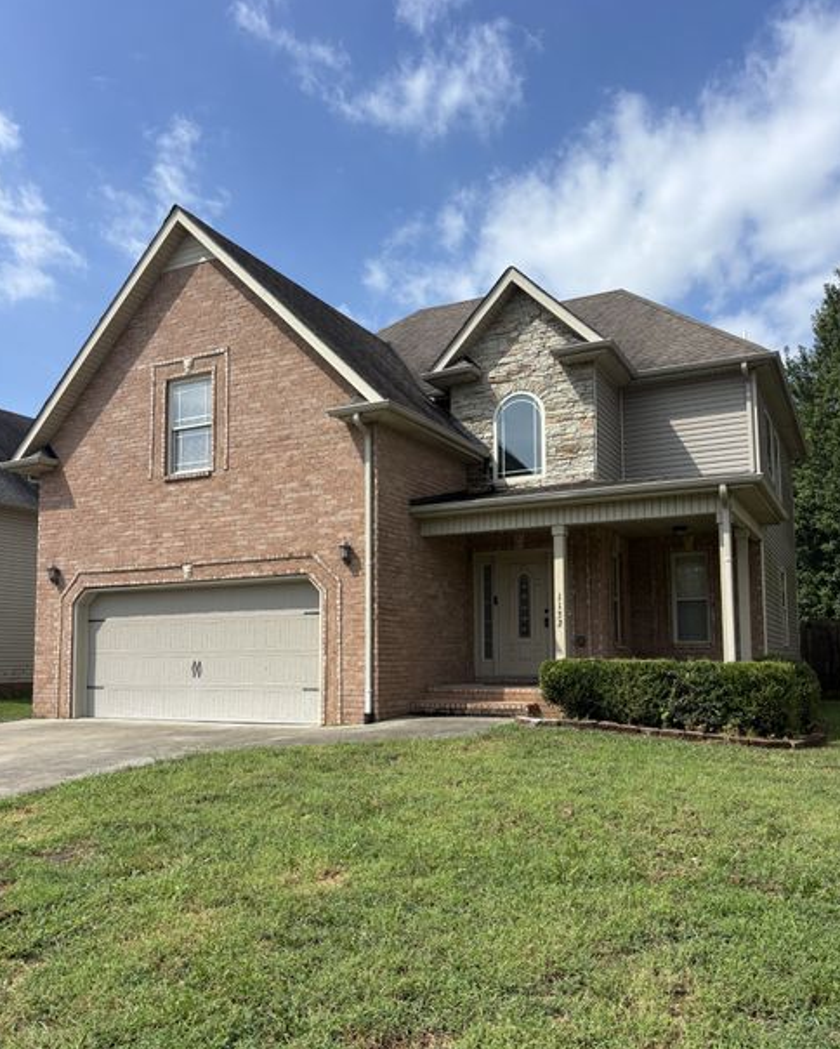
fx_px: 869
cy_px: 574
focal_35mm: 28
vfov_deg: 62.1
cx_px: 423
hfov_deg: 51.6
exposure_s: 1/3205
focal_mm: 5.96
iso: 50
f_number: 1.6
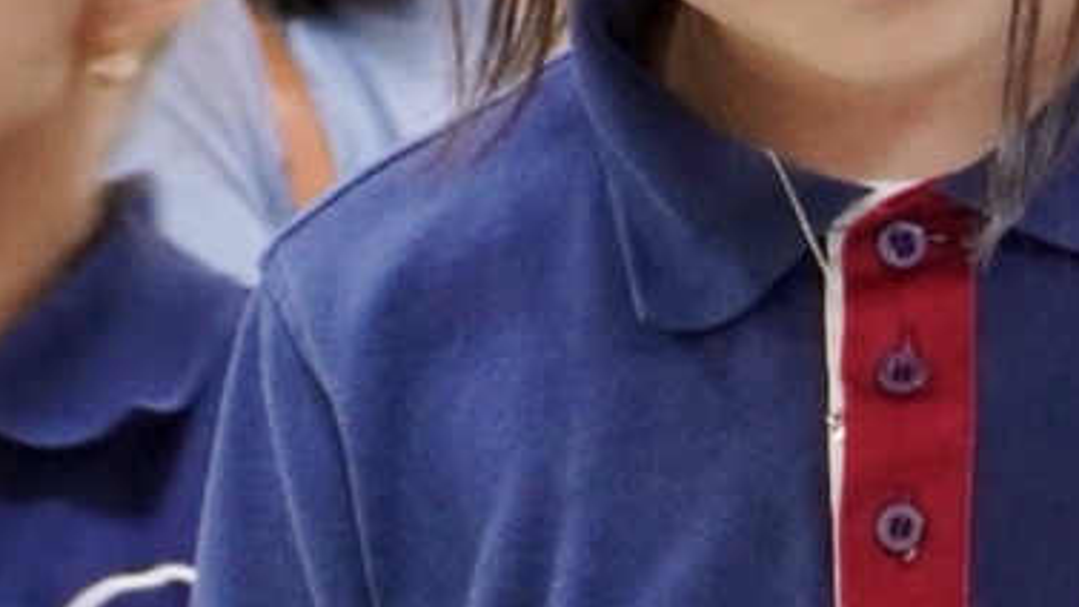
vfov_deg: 3.5
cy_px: 785
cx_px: 1036
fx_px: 9956
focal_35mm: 348
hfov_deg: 6.2
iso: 1000
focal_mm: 38
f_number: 5.6
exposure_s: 1/60
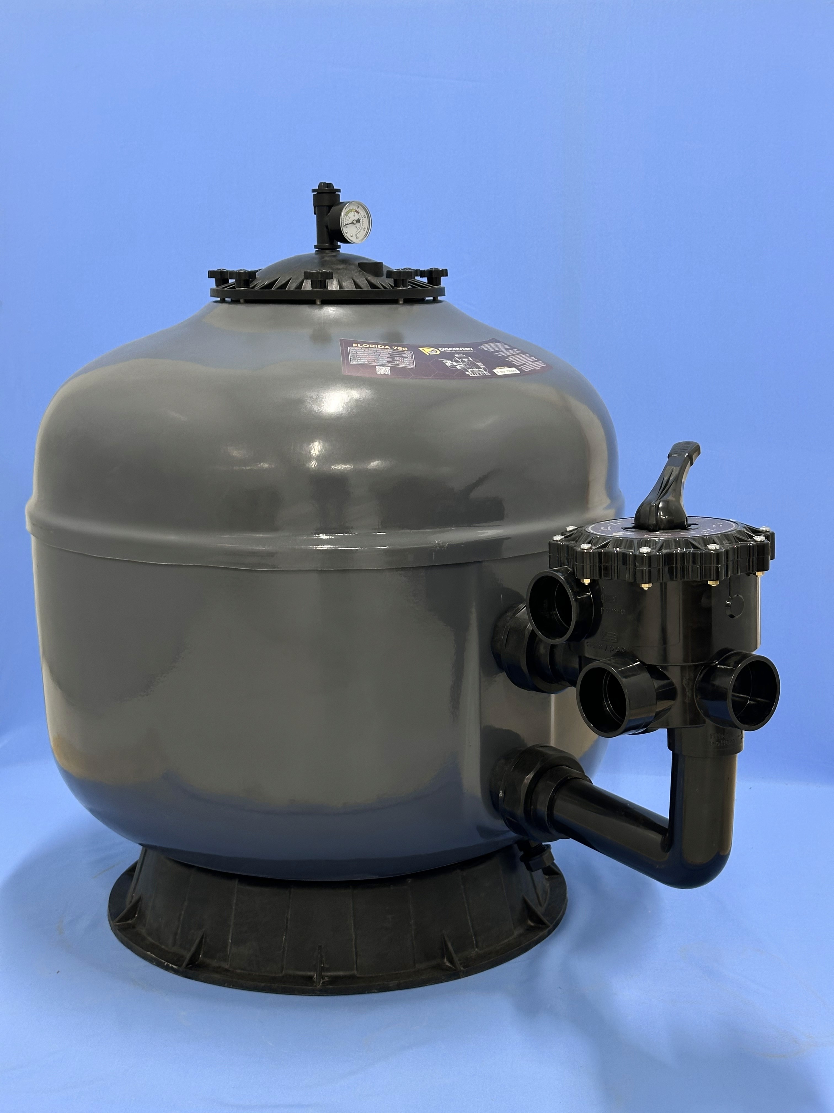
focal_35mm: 48
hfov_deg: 30.3
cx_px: 417
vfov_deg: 39.7
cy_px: 556
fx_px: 1542
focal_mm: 6.86
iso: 100
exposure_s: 1/50
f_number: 1.78
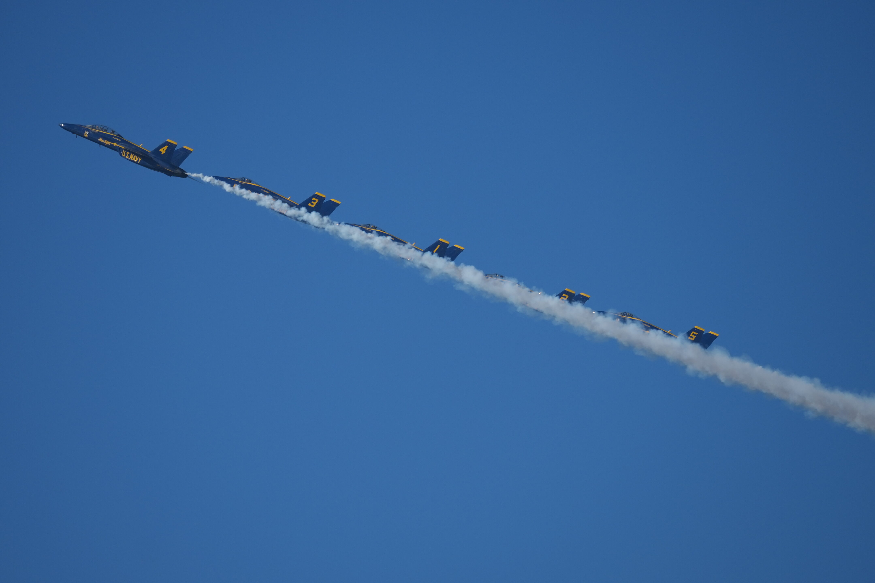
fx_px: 12711
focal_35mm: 523
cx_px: 438
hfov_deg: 3.9
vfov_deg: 2.6
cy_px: 292
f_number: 4.5
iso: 200
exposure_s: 1/3200
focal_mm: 349
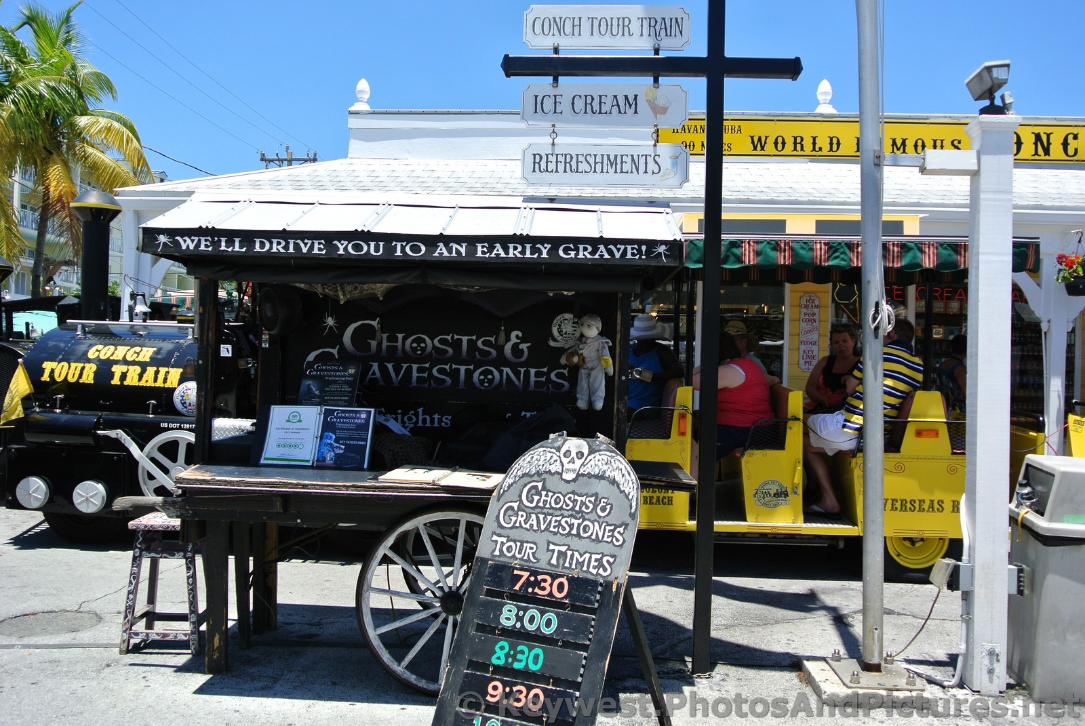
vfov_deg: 42.4
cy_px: 363
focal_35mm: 31
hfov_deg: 60.2
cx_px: 542
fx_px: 935
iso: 100
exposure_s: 1/500
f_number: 4.5
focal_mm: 11.8
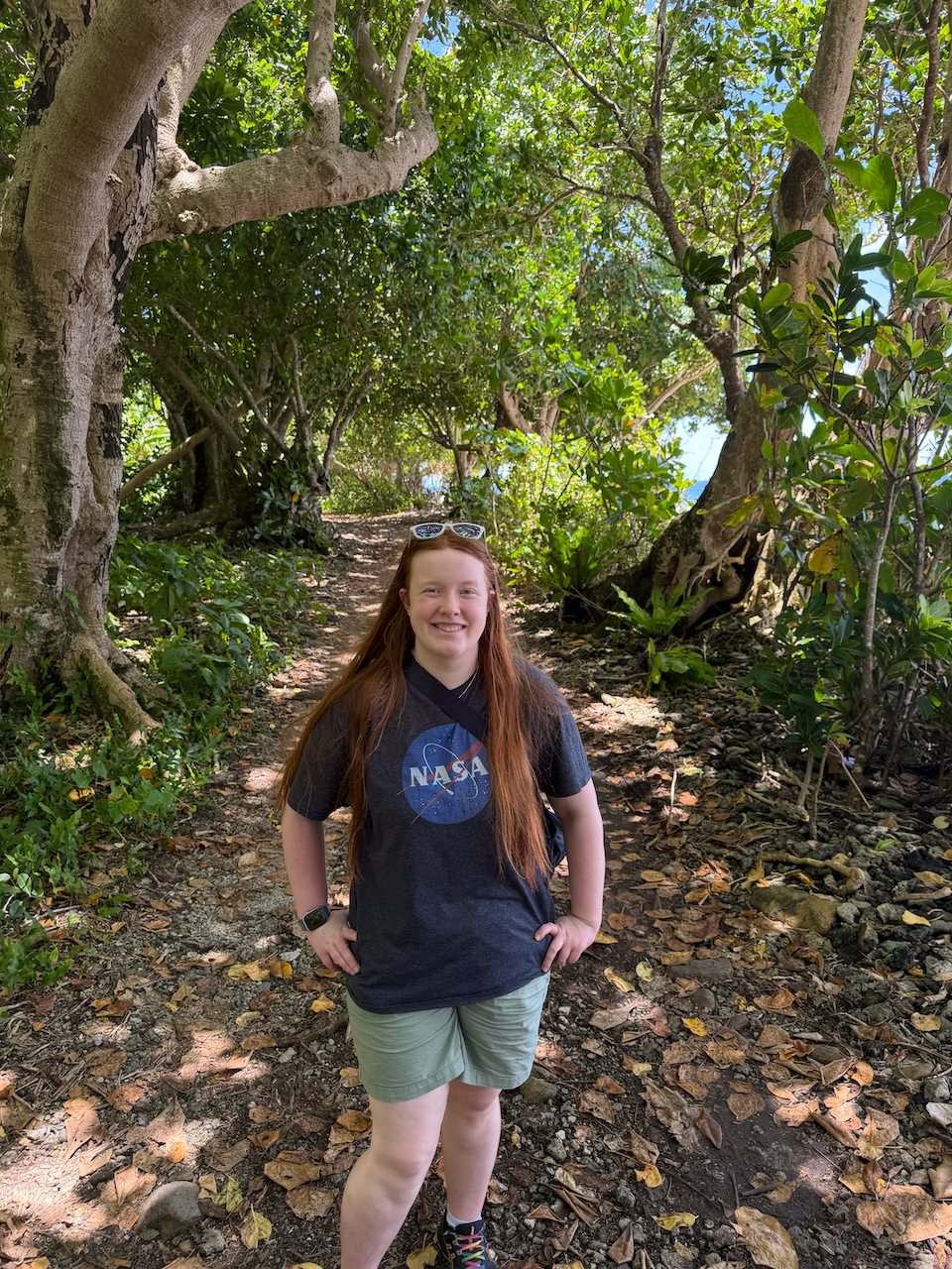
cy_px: 634
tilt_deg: -9.4
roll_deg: -0.2
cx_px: 476
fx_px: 880
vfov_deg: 71.6
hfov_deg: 56.8
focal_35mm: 24
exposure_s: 1/236
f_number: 1.78
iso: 80
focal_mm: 6.76
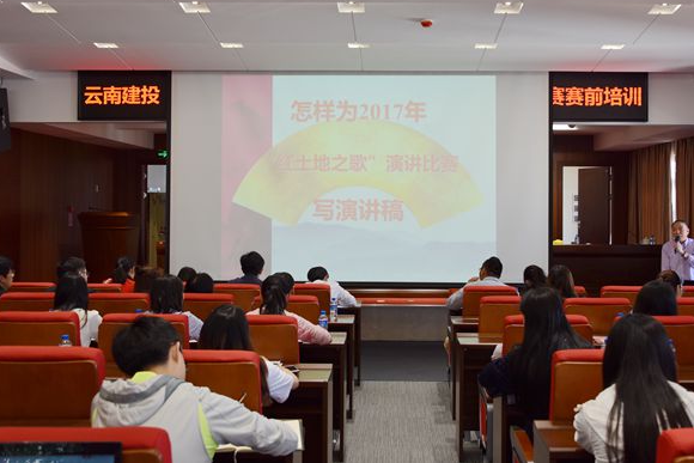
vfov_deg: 32.5
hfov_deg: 47.3
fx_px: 791
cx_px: 391
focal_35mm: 41
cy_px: 185
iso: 400
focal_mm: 34
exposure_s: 1/100
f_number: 5
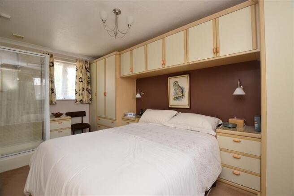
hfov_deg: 100.4
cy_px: 98
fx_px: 122
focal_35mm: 15
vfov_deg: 77.3
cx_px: 147
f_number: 5
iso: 200
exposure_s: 1/50
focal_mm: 10
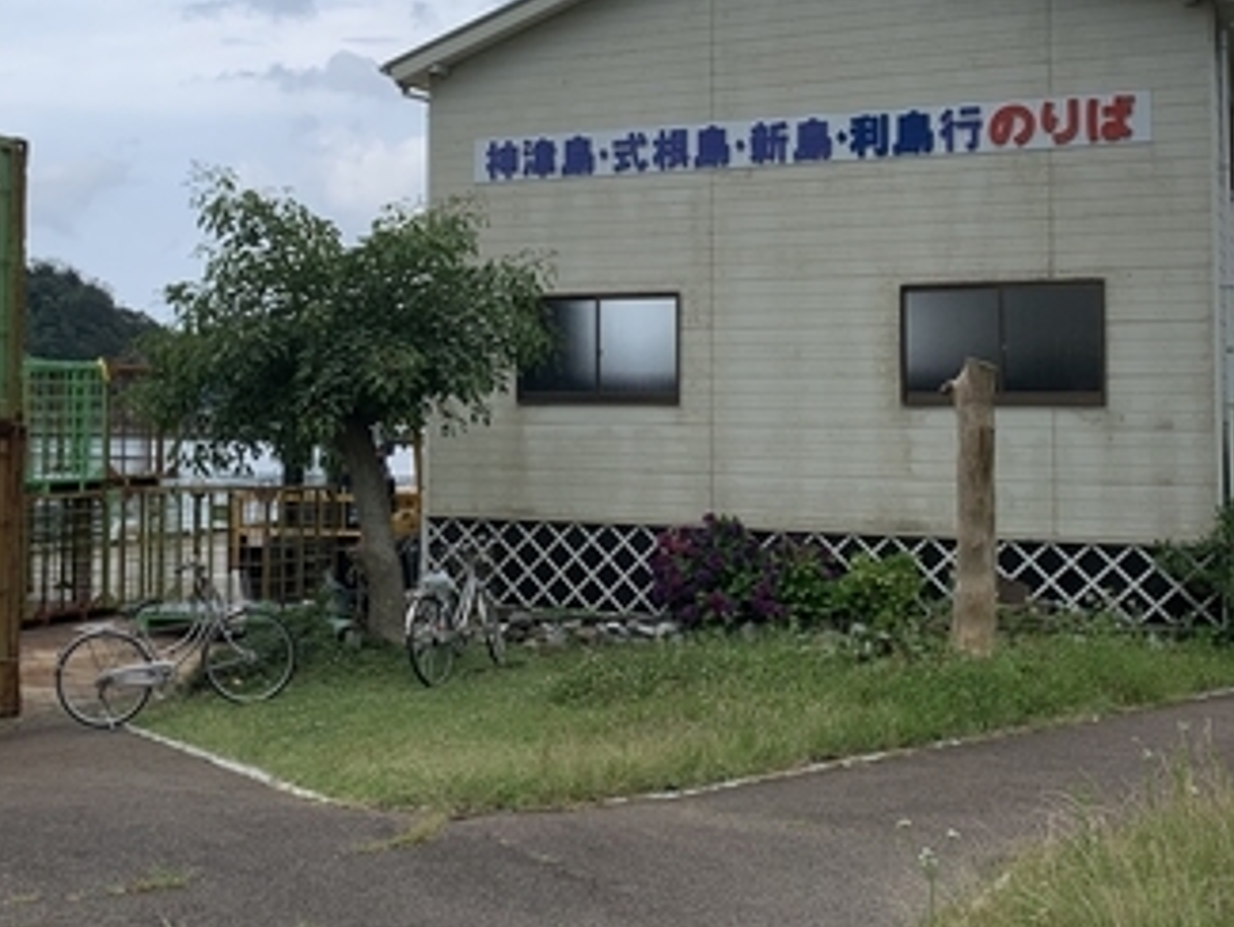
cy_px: 315
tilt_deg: +4.8
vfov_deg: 30.1
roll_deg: -1.0
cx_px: 482
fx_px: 1712
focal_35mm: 48
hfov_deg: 39.4
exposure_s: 1/1427
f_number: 1.8
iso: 25
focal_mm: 4.25
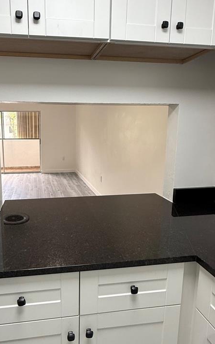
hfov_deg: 48.3
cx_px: 69
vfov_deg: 72.5
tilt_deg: -8.8
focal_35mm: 25
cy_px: 166
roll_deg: -0.3
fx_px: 234
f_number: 2.2
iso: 125
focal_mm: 2.22
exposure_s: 1/120
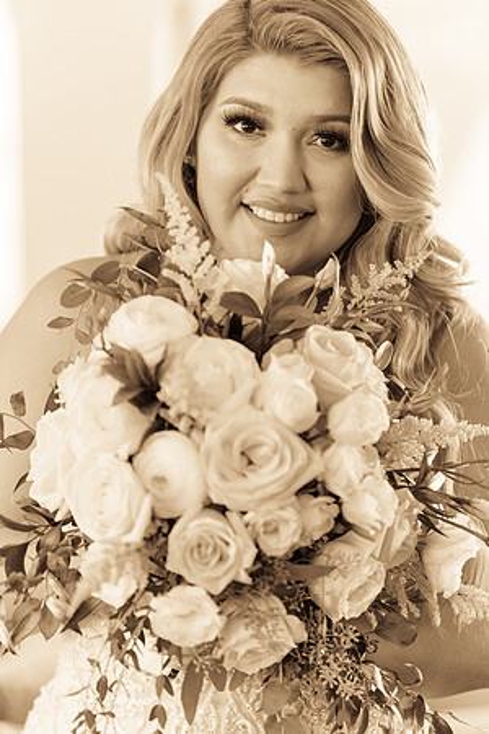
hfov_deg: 7.6
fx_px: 3667
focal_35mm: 180
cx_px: 244
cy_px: 367
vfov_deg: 11.4
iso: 400
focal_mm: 180
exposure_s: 1/250
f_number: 2.8
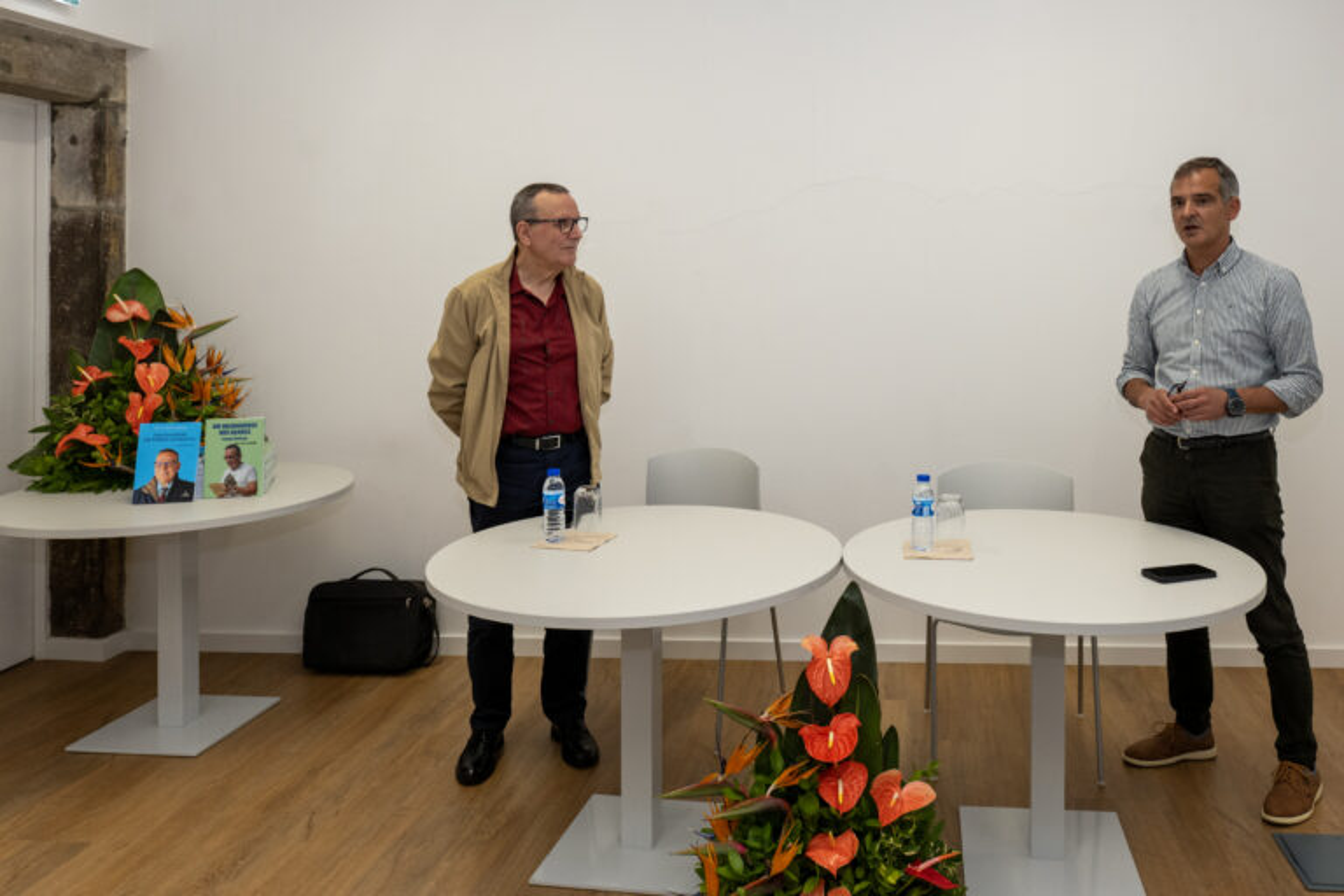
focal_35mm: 27
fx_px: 1008
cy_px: 448
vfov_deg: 47.9
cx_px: 672
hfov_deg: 67.4
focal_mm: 27
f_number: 8
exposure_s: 1/100
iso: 1600
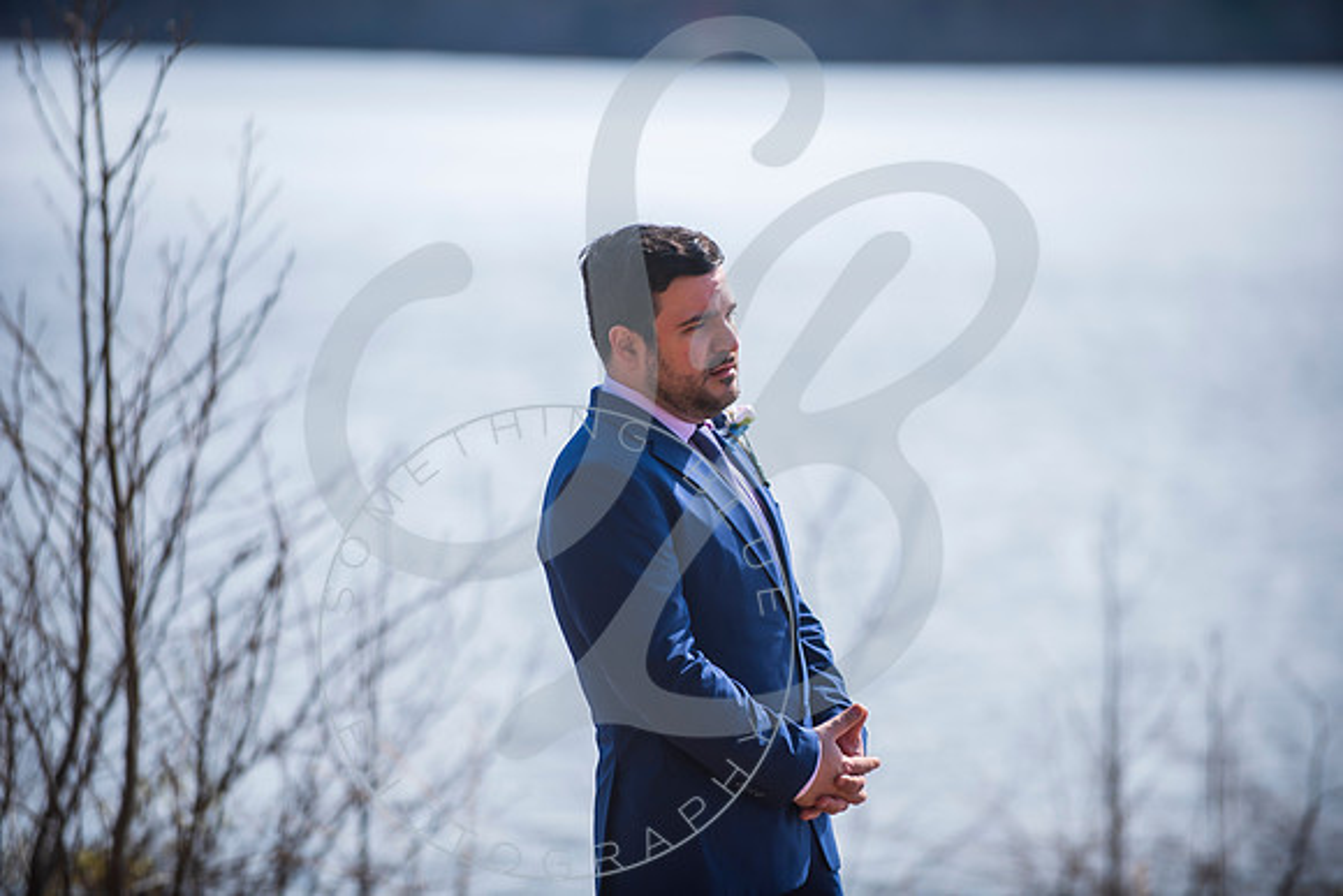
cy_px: 448
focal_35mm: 200
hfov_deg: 10.3
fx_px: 7463
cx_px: 672
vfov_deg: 6.9
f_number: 2.8
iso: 100
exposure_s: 1/800
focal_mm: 200
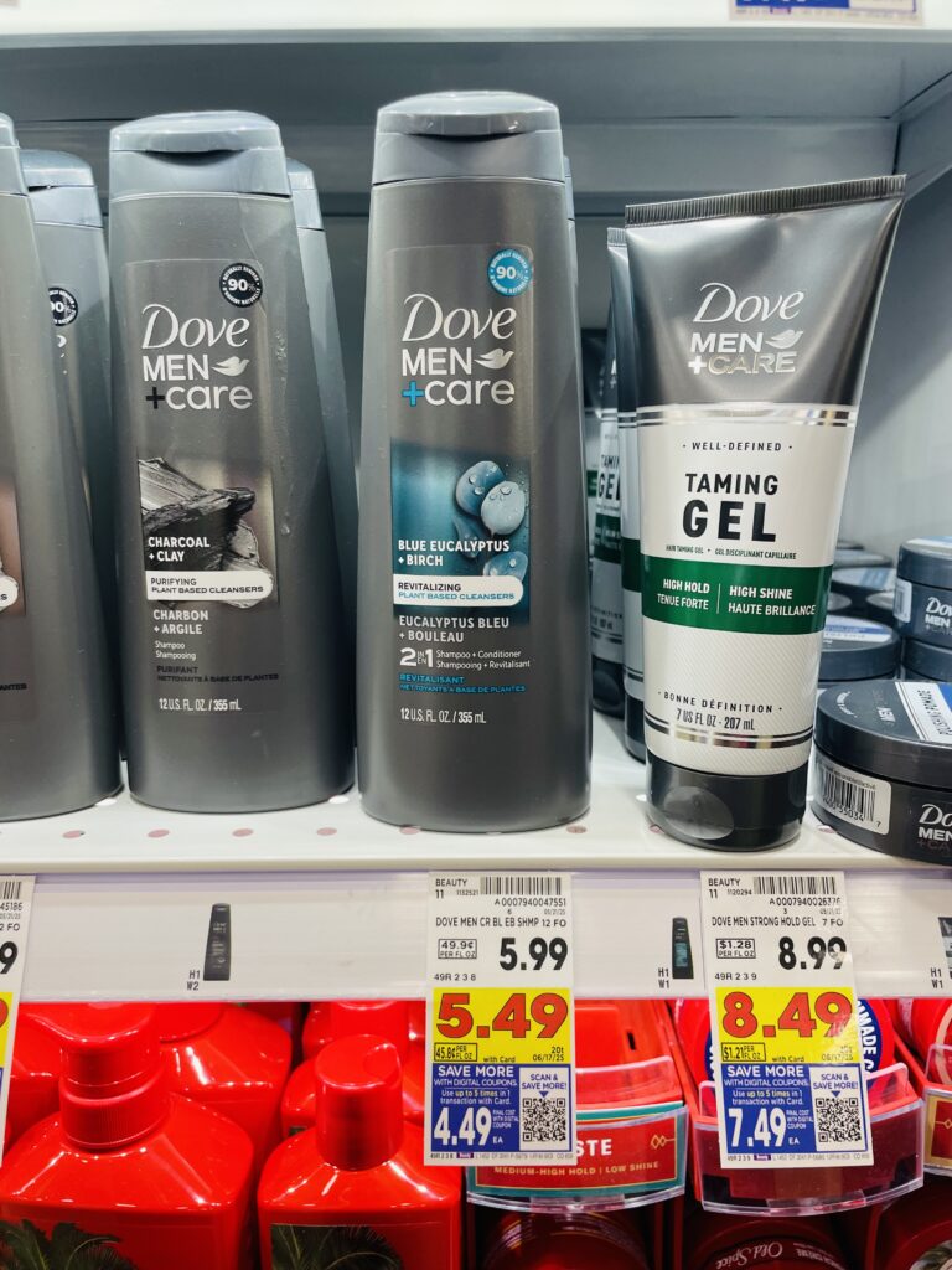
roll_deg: +0.3
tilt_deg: -13.6
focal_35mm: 26
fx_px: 953
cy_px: 635
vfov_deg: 67.3
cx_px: 476
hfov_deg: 53.1
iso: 100
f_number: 1.6
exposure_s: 1/120
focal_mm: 4.2
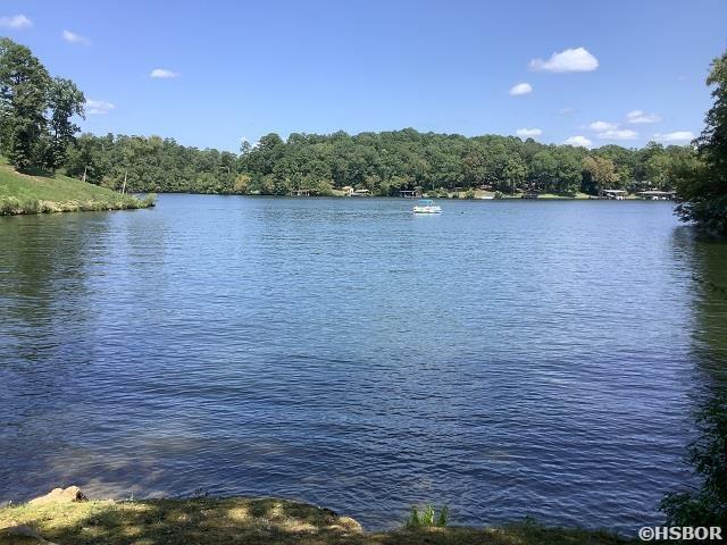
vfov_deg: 45.4
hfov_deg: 58.4
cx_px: 364
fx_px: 651
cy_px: 272
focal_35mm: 31
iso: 25
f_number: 2.4
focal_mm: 3.3
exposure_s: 1/970
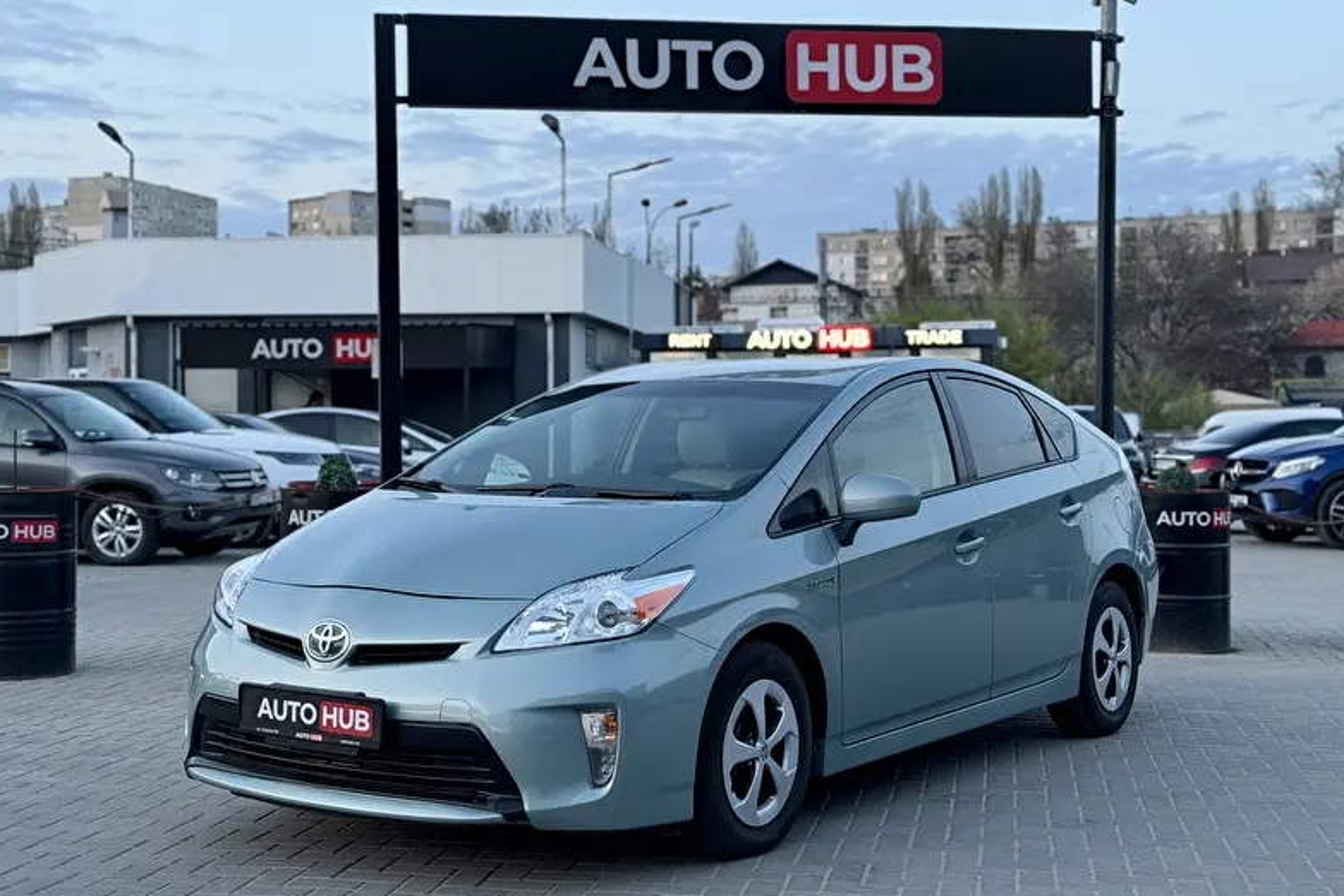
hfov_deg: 38.9
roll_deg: +0.0
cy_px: 419
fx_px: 1904
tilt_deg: -0.1
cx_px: 668
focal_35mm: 51
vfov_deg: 26.5
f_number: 1.78
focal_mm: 6.76
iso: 100
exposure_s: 1/73
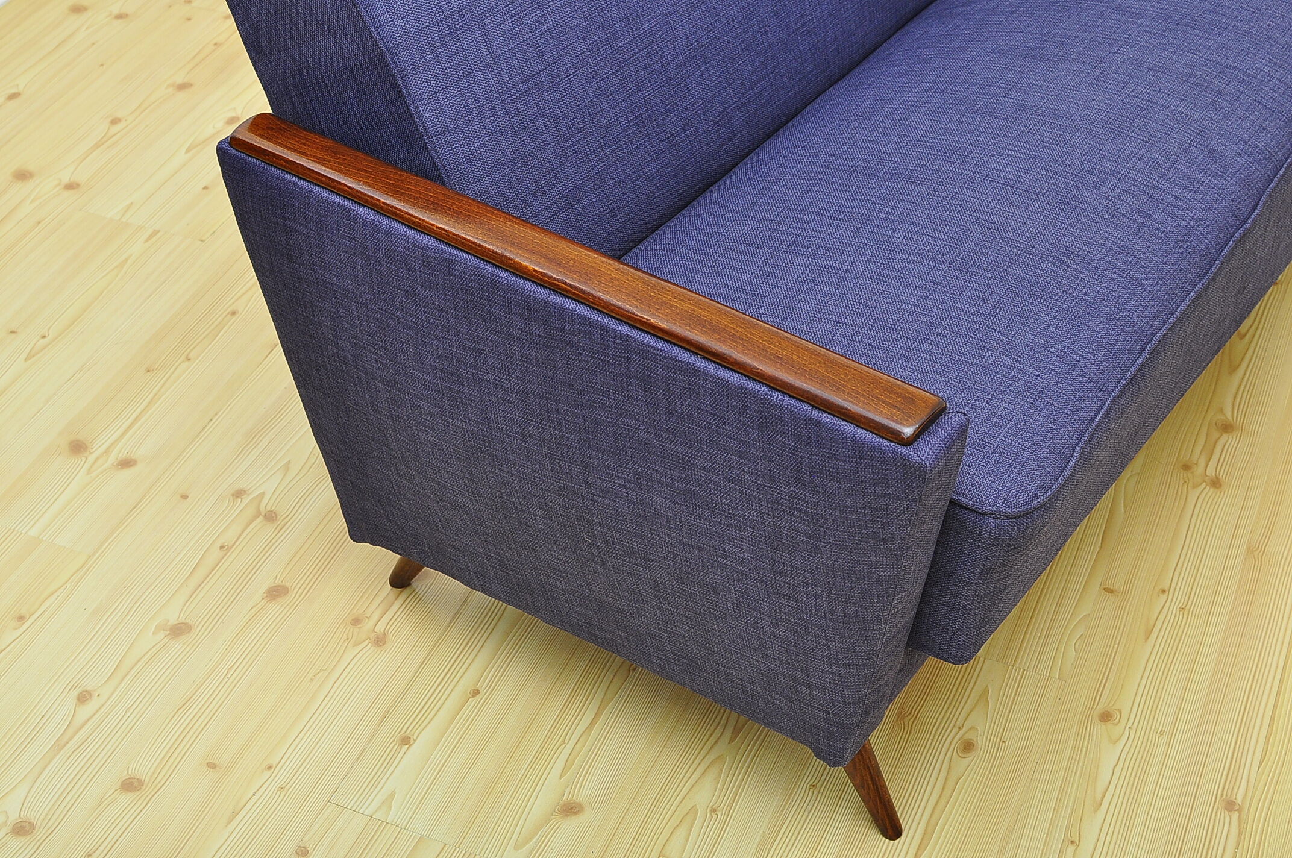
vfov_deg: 25.7
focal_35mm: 52
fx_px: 1882
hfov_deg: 37.9
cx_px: 646
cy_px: 429
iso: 400
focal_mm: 35
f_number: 6.3
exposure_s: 1/200
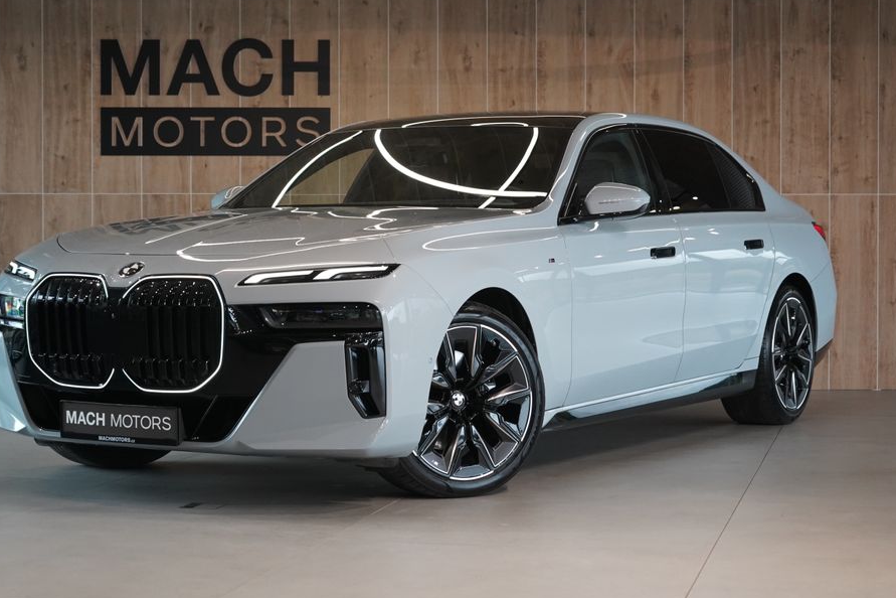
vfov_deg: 17.7
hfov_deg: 26.3
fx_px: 1916
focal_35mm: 77
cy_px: 270
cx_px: 409
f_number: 5.6
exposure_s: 1/160
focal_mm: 67
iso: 3200
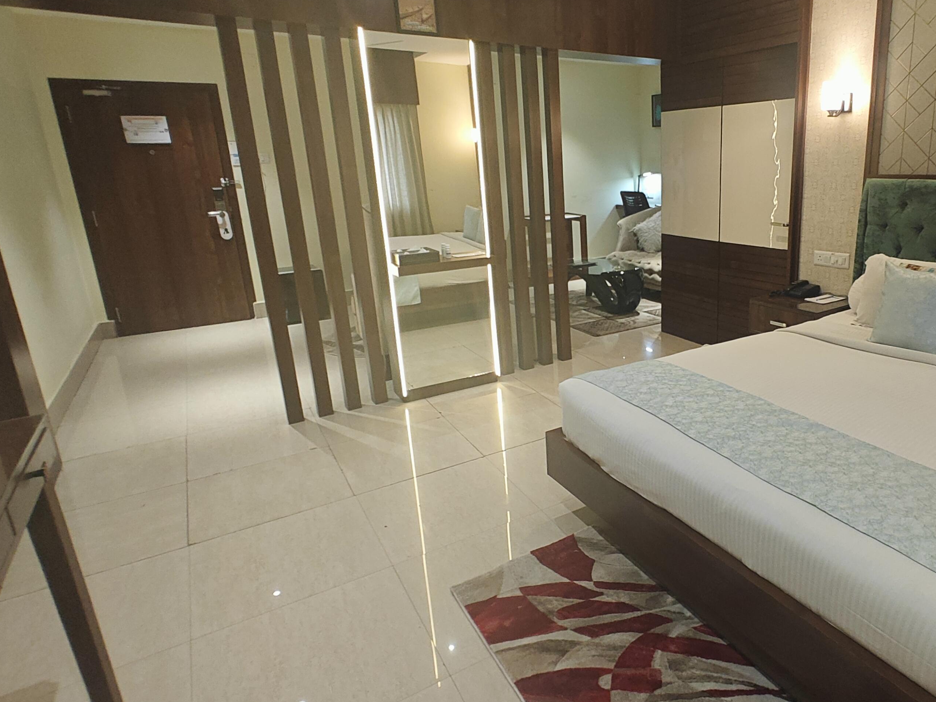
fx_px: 595
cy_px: 329
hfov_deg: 74.0
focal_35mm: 22
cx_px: 626
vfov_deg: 61.0
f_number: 2.2
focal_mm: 2.59
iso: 400
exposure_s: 1/33
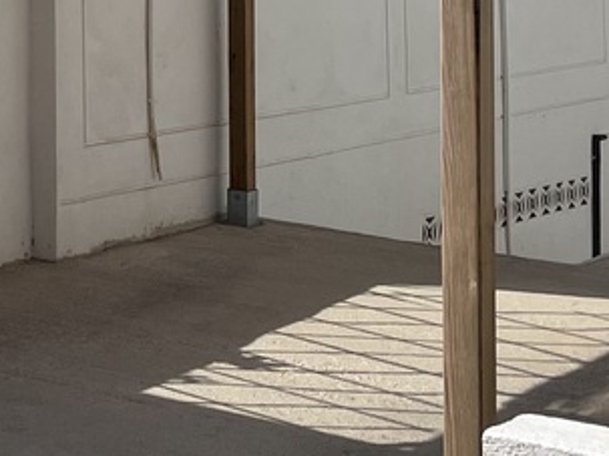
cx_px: -384
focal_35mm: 110
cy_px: -147
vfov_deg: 13.0
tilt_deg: +1.8
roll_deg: +0.4
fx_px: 1934
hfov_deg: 15.9
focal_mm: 4.2
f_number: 1.6
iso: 32
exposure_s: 1/7299
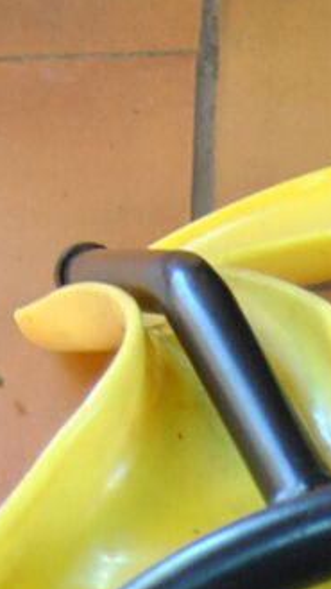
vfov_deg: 10.6
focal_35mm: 185
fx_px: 2887
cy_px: 1228
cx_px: 694
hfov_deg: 6.3
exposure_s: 1/30
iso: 450
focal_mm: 20
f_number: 3.5
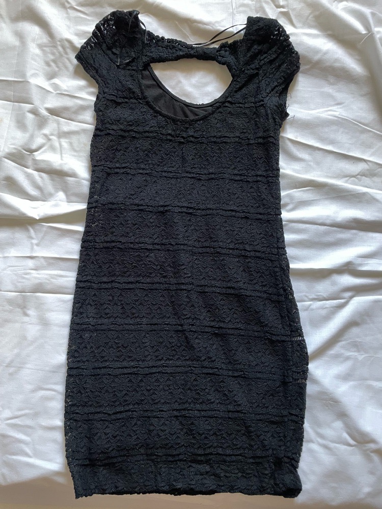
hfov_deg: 53.1
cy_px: 254
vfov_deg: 67.3
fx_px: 383
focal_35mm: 26
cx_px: 191
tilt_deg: -82.3
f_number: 1.6
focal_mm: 4.2
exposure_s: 1/60
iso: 200
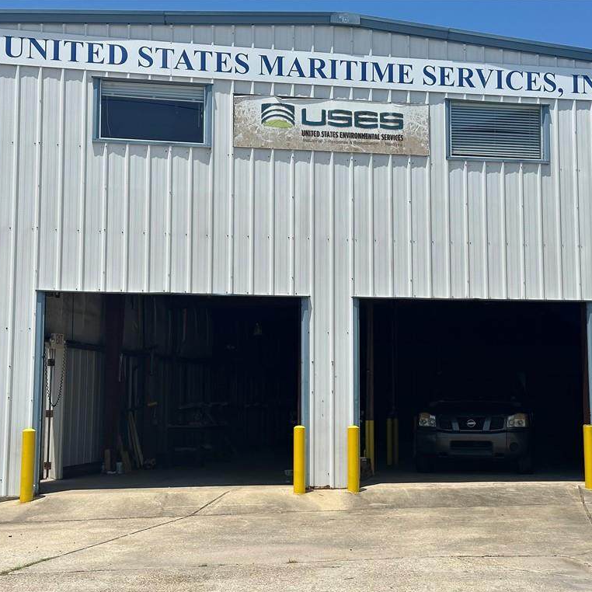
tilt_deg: +6.2
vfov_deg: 30.0
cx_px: 336
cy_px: 296
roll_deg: +0.6
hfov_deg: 30.0
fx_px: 1103
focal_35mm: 57
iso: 64
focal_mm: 6.86
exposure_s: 1/6211
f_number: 1.78
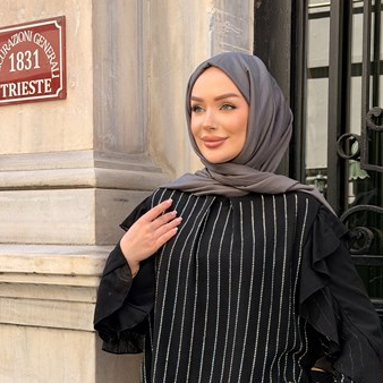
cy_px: 253
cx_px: 224
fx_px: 839
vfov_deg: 25.6
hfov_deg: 25.7
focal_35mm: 67
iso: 64
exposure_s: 1/356
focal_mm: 6.76
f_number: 1.78
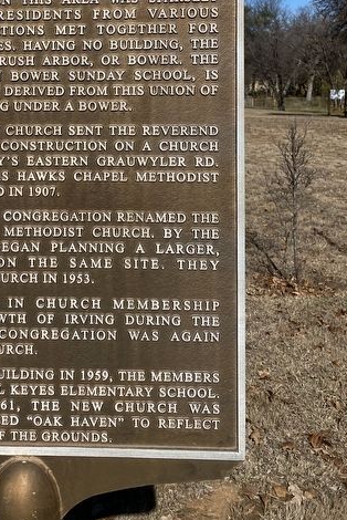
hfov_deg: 28.2
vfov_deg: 40.9
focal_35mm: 46
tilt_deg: -1.1
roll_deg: +0.3
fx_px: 664
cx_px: 34
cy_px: 102
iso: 32
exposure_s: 1/5025
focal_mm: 4.25
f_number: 1.8
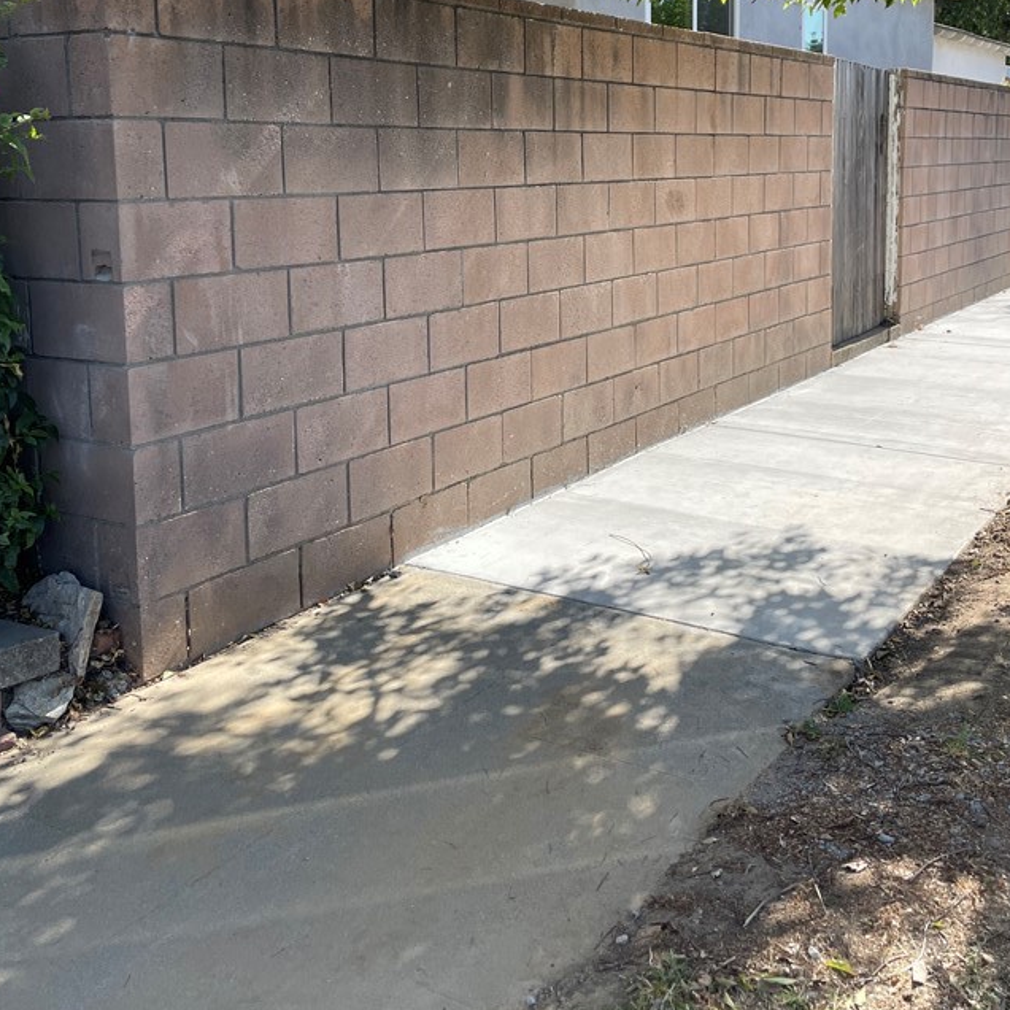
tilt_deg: -6.6
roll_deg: +1.1
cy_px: 311
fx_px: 1221
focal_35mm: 37
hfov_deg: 44.8
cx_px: 592
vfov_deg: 44.1
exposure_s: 1/1435
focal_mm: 4.2
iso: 32
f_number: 1.6
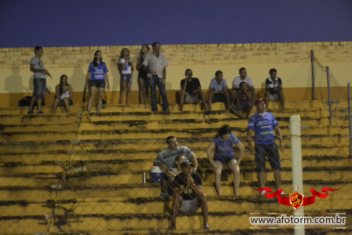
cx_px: 176
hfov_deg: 19.5
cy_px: 118
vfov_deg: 13.0
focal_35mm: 105
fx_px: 1026
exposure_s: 1/20
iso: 3200
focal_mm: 70
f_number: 5.3
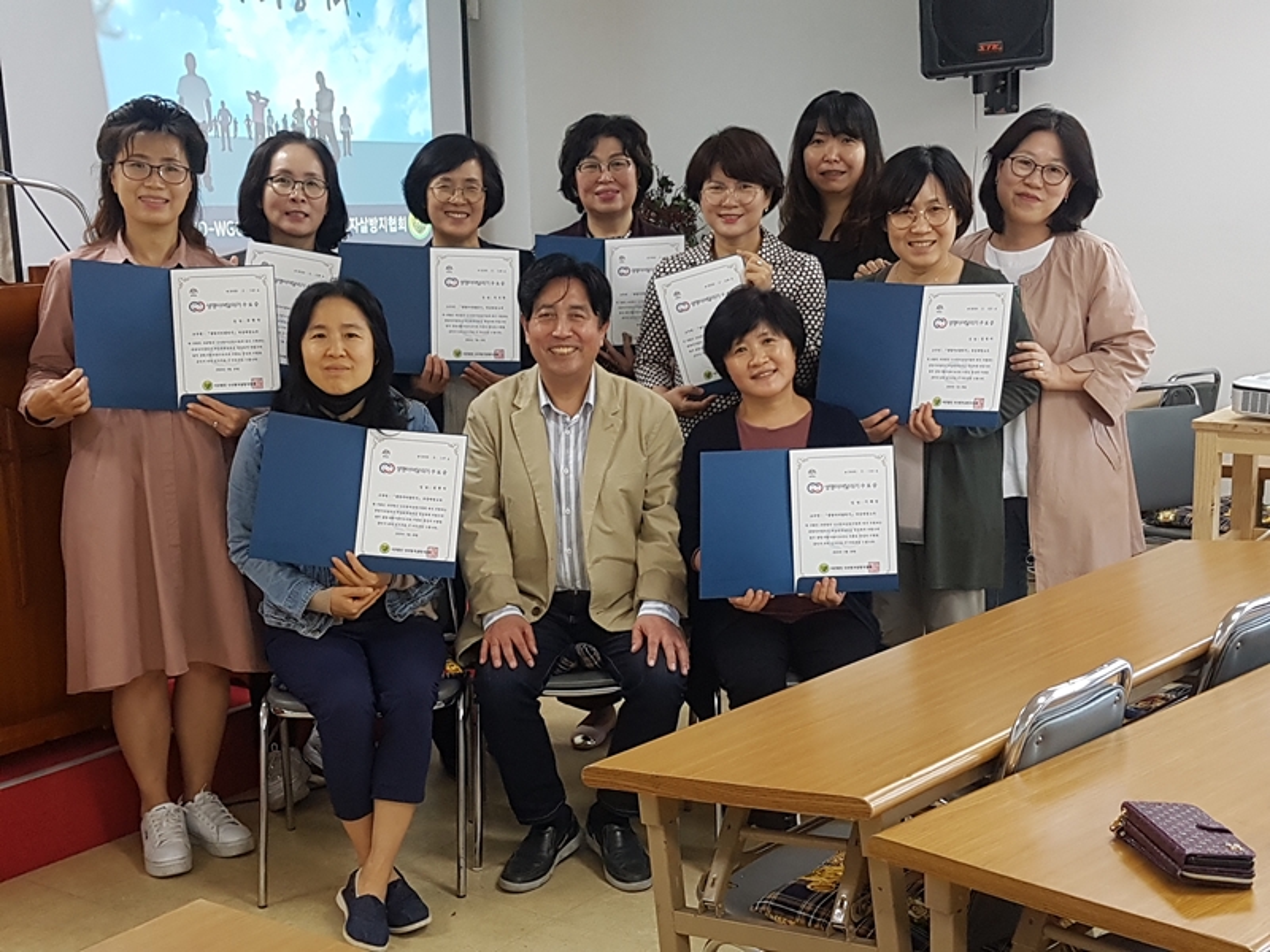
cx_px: 635
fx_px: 954
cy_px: 476
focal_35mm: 26
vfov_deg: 53.1
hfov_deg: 67.3
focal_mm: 4.2
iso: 125
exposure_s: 1/60
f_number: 1.7
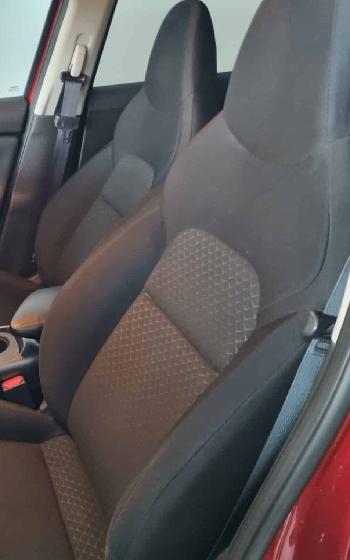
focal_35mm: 37
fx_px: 565
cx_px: 7
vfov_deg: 52.8
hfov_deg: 32.0
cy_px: 282
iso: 800
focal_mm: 5.4
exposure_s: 1/25
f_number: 1.8
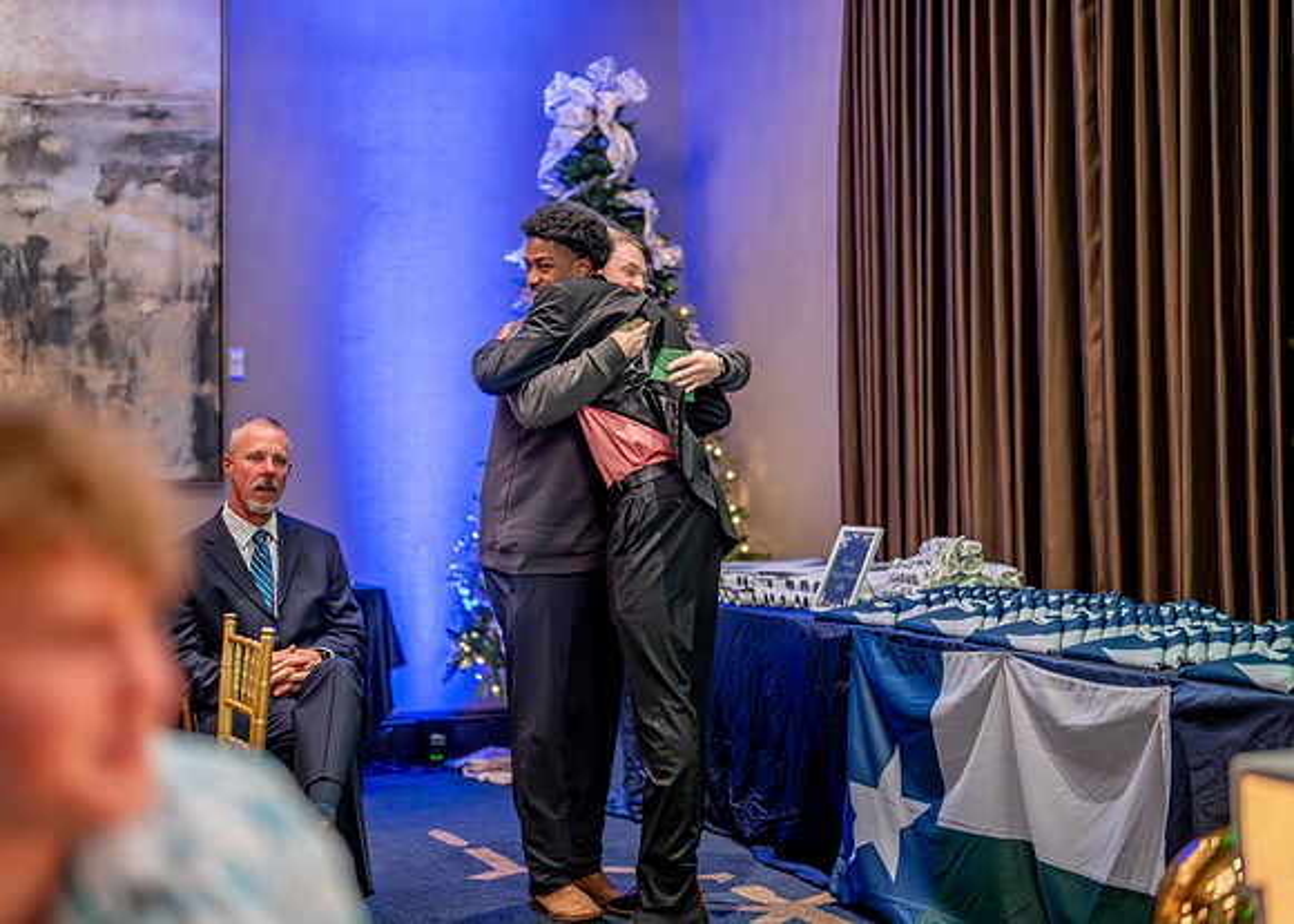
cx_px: 638
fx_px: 2285
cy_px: 407
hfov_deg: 31.6
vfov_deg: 22.8
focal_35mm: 62
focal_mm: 50
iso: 1600
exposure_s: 1/400
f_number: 1.2
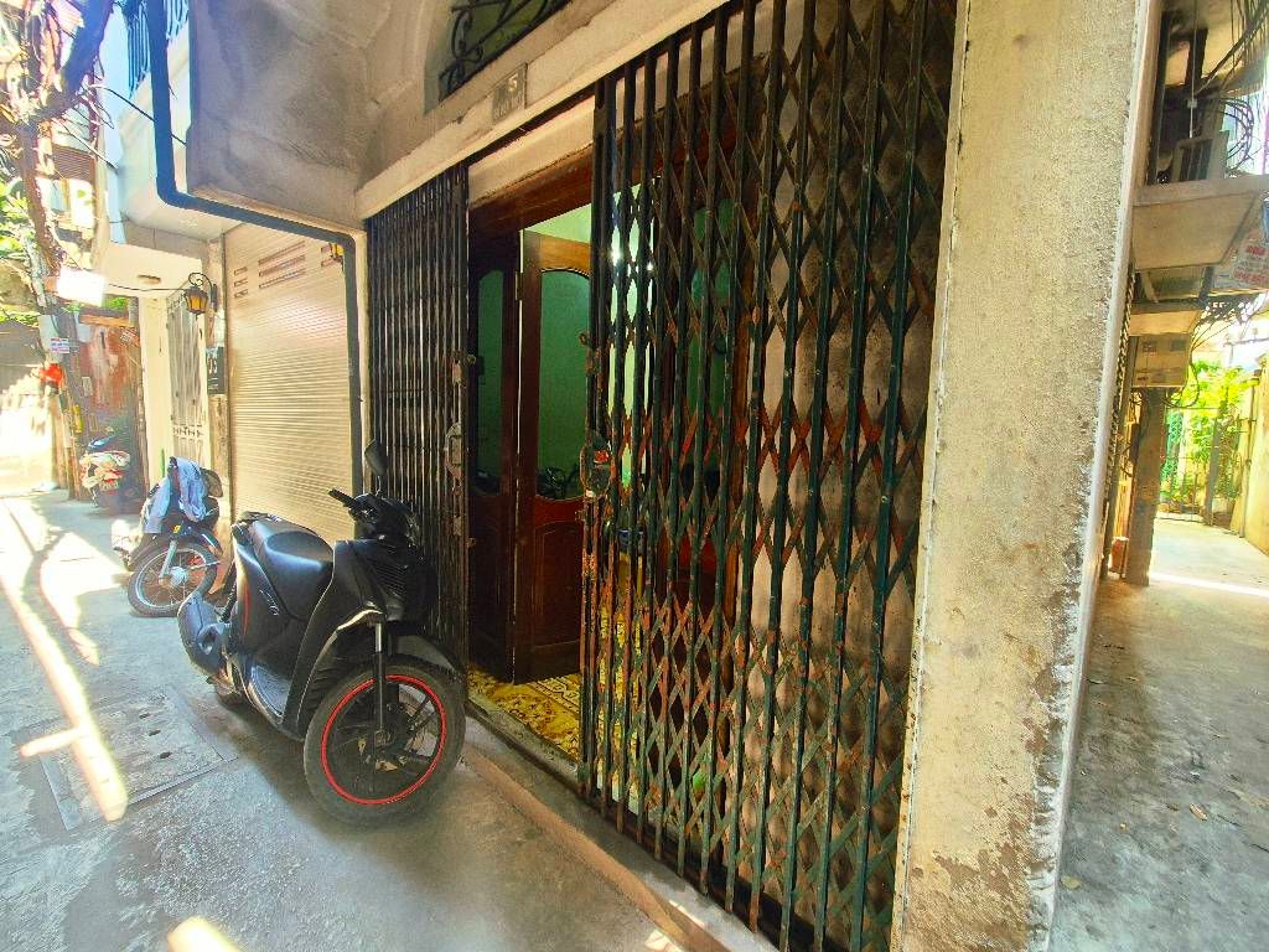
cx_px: 634
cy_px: 476
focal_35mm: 13
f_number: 2.2
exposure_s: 1/50
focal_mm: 2.2
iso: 200
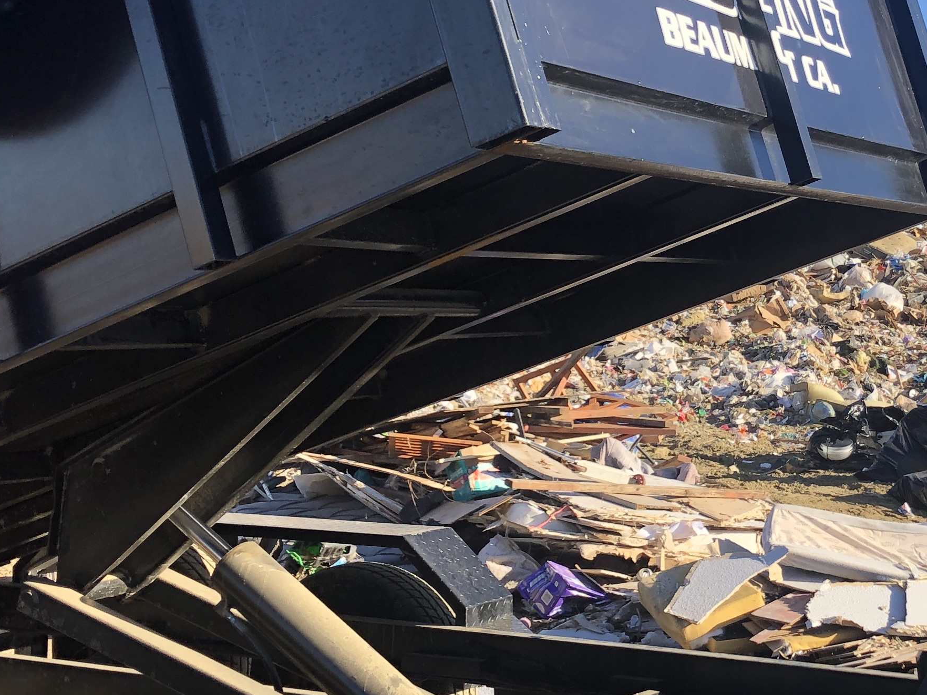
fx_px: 1714
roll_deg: +0.2
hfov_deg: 29.6
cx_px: 726
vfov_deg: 22.9
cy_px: 314
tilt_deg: +2.0
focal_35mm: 64
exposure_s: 1/783
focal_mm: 3.99
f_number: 1.8
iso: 20
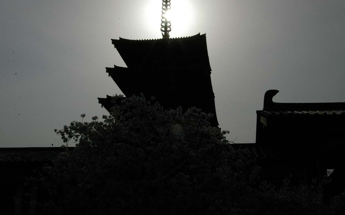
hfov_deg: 46.2
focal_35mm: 43
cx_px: 172
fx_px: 404
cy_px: 109
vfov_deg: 29.8
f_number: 32
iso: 800
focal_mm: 28
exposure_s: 1/1500
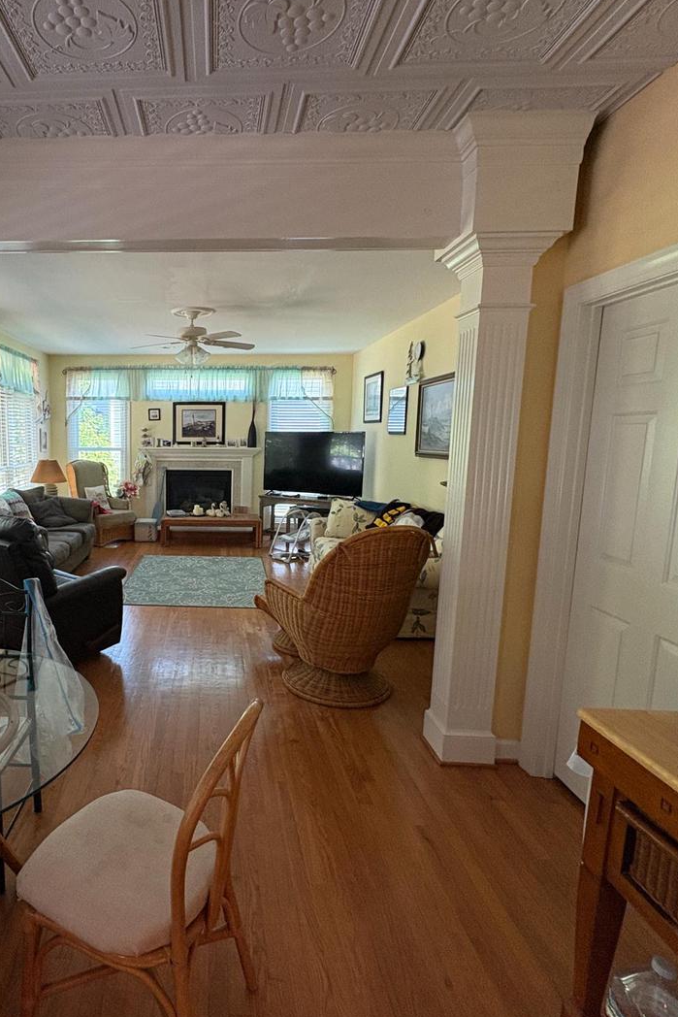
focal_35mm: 20
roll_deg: +0.5
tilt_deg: -7.2
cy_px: 513
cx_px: 180
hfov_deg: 59.1
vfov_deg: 84.0
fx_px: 565
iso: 250
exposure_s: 1/60
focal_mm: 2.22
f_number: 2.2
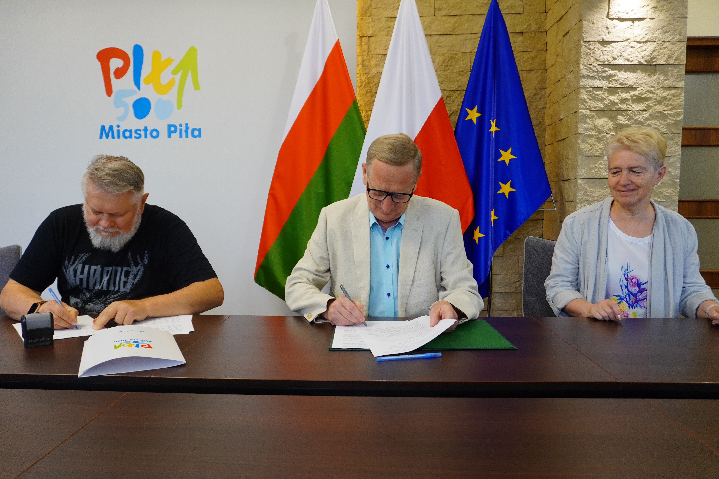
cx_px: 360
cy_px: 240
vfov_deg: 53.1
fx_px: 479
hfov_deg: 73.7
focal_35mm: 24
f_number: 4
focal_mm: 16
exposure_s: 1/60
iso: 500
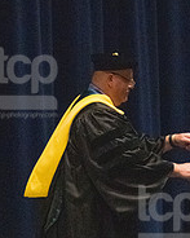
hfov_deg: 3.7
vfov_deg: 4.6
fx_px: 2948
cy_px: 220
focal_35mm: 419
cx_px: 169
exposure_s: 1/400
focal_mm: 122
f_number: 3.2
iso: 10000
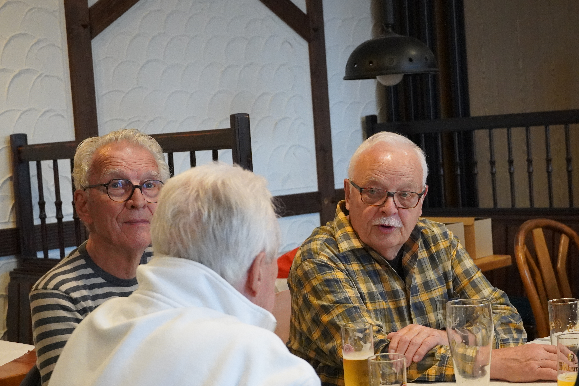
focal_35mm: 71
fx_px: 1142
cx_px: 309
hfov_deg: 28.4
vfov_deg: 19.2
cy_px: 203
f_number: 4.5
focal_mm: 38
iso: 6400
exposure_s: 1/160
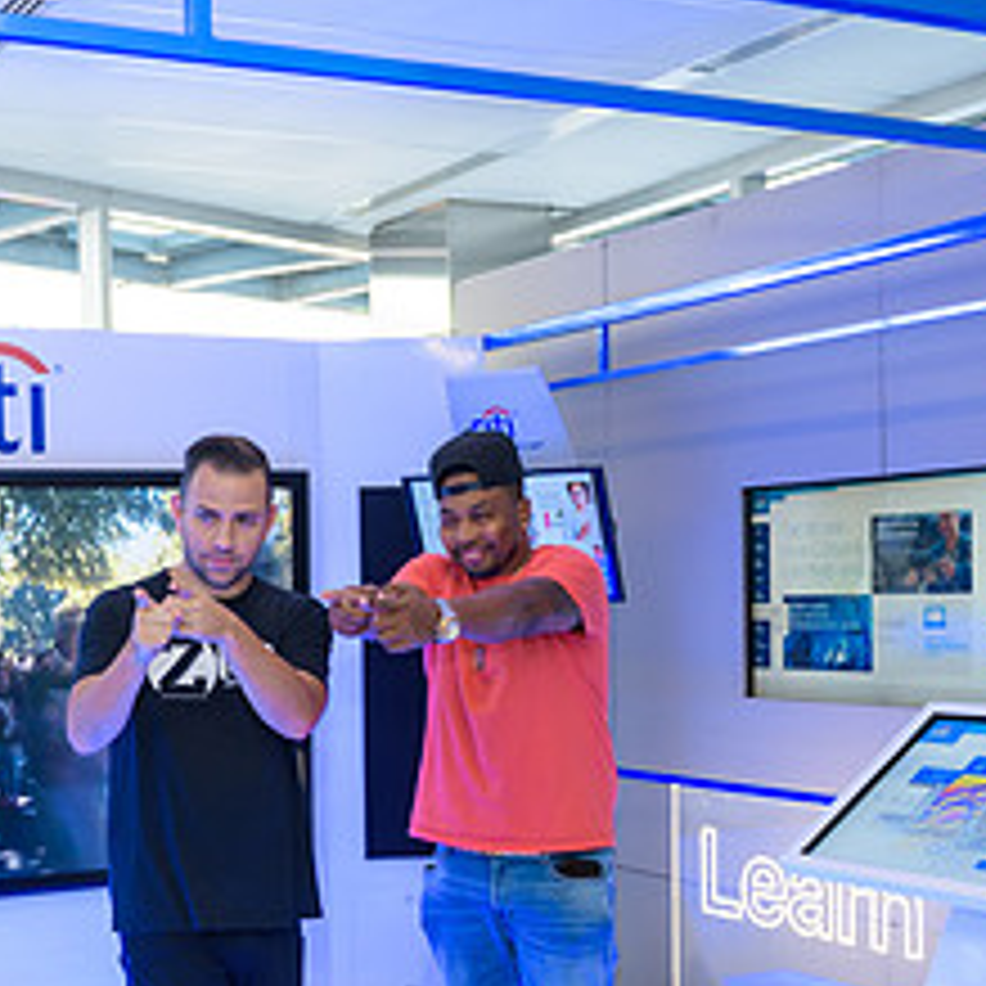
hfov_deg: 30.7
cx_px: 162
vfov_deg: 31.4
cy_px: 655
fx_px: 1740
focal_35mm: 54
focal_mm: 24
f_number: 3.2
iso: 400
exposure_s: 1/125
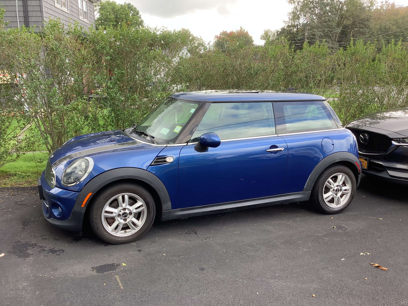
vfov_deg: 44.2
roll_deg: -0.8
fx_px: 377
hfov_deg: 56.8
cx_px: 199
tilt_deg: -11.4
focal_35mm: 32
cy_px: 154
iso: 40
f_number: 2.4
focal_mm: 3.3
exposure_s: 1/120
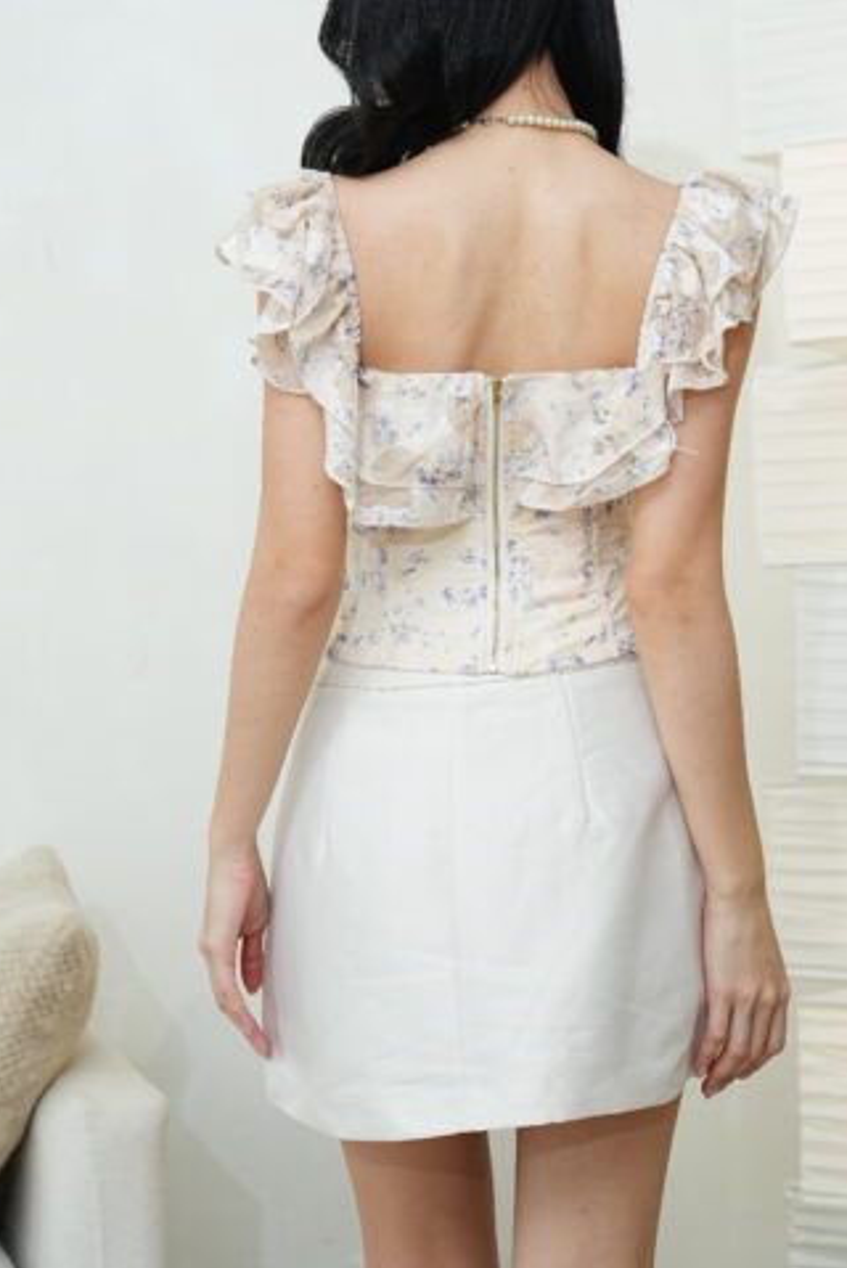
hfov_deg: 14.9
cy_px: 450
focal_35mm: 92
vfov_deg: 22.1
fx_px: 3242
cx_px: 471
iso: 640
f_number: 4
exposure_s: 1/160
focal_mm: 70
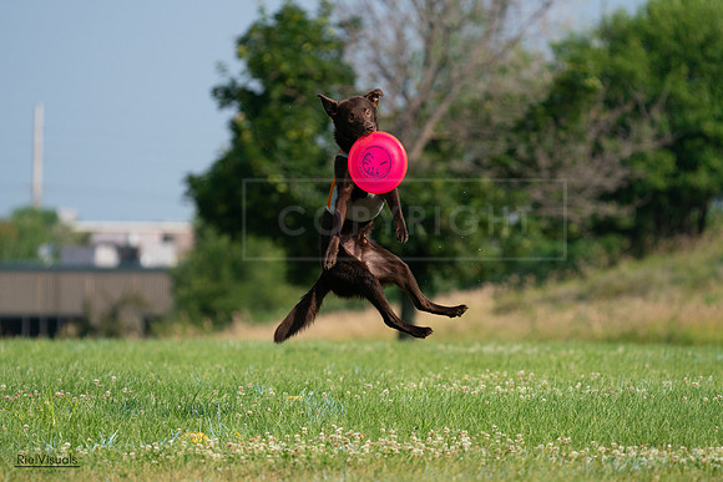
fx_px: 5926
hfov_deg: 7.0
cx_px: 362
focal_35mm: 295
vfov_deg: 4.7
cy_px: 241
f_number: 5.6
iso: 1000
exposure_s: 1/4000
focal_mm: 295
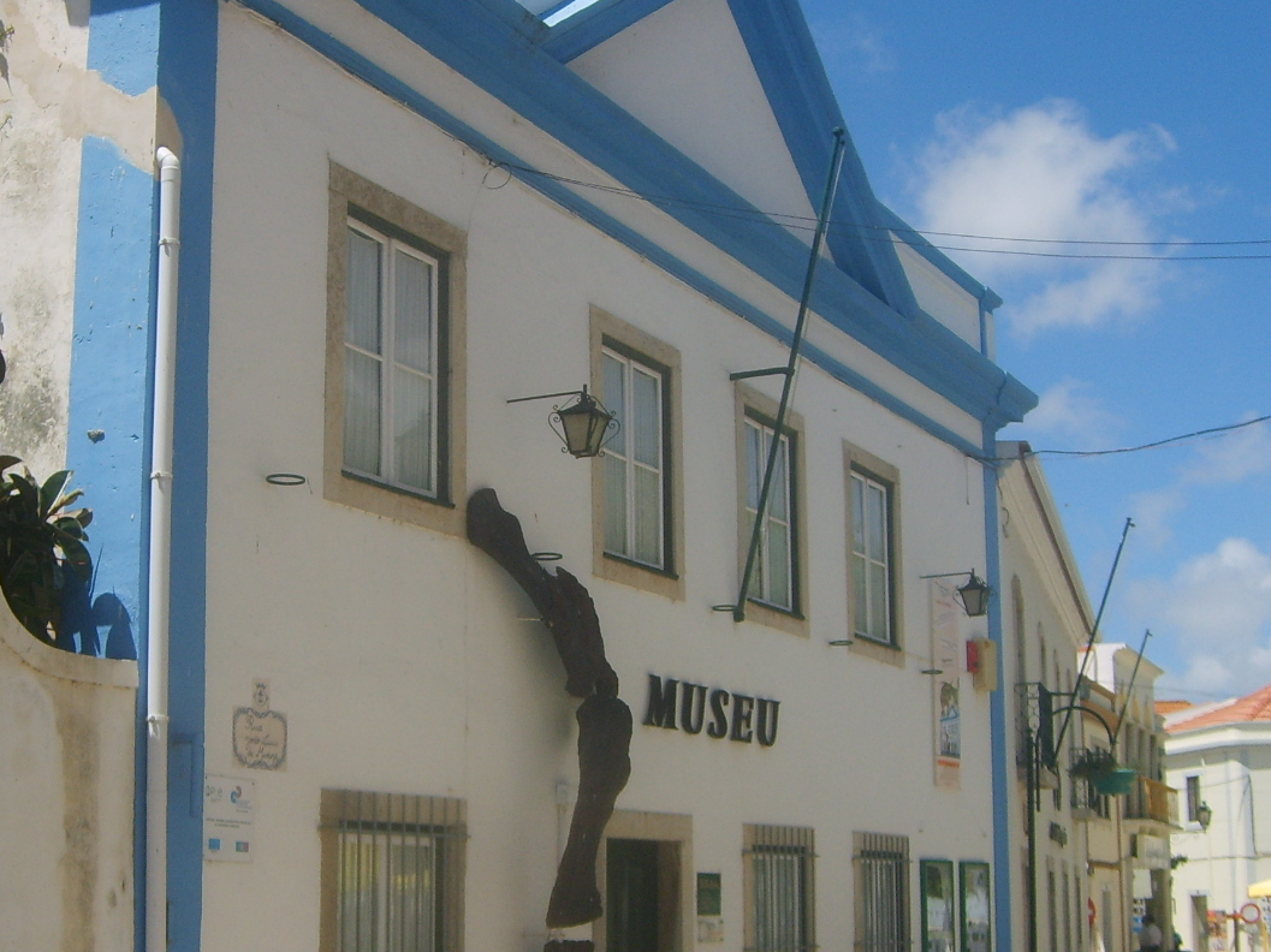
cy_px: 587
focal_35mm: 53
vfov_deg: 27.4
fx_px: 1945
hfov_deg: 36.1
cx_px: 528
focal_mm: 5.8
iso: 50
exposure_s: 1/1000
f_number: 2.8
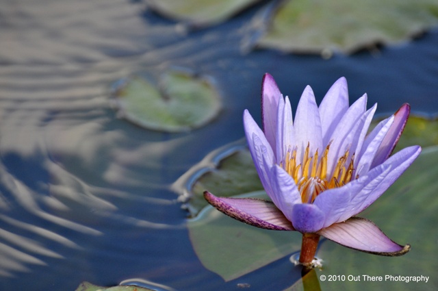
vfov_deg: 3.8
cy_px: 146
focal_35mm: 360
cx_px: 219
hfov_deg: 5.7
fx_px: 4374
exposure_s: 1/800
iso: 500
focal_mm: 240
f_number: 5.6
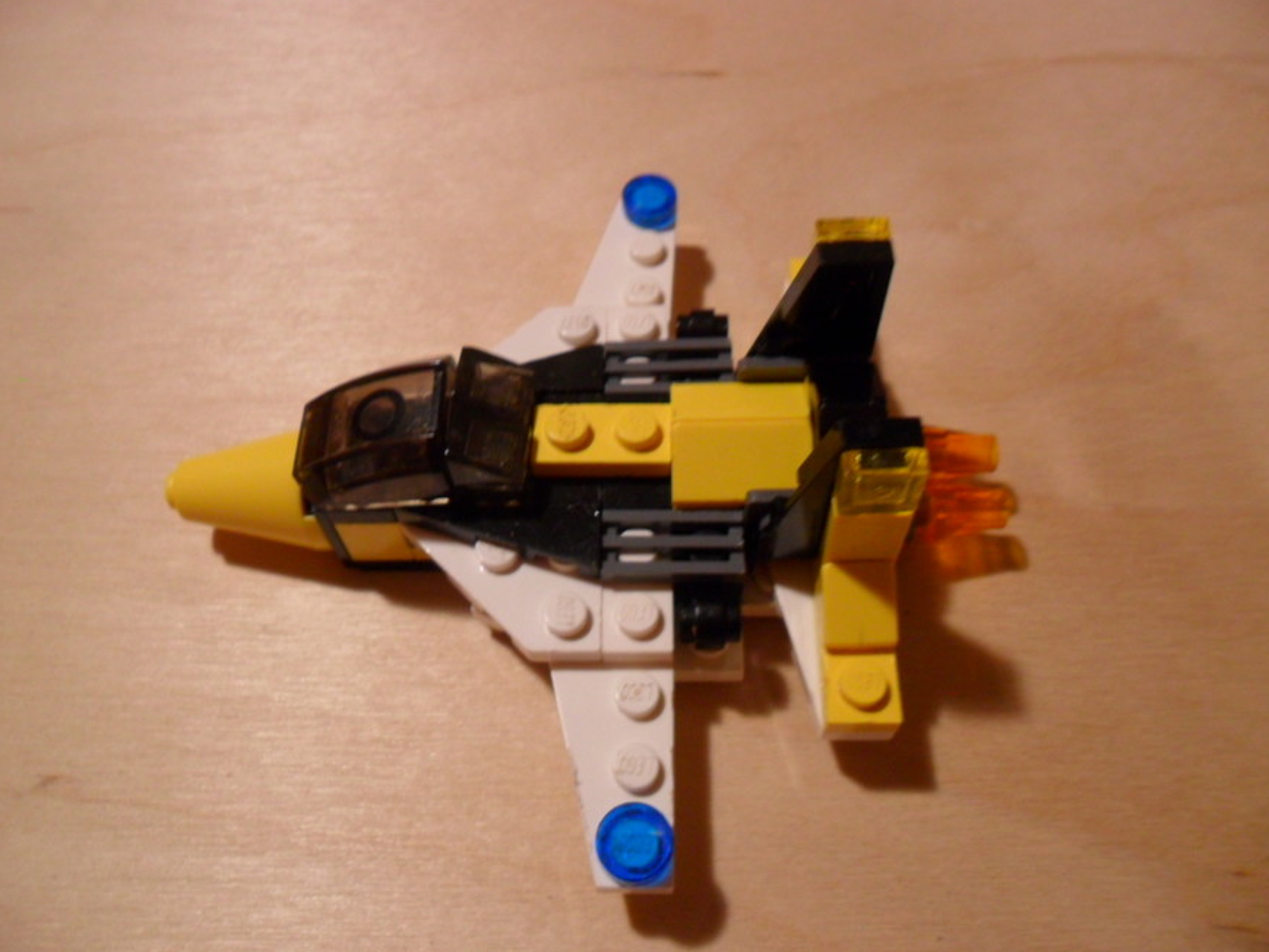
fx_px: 1026
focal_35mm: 28
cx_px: 630
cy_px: 483
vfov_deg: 49.7
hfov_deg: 63.4
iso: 200
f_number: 3.5
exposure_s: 1/8
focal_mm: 4.9
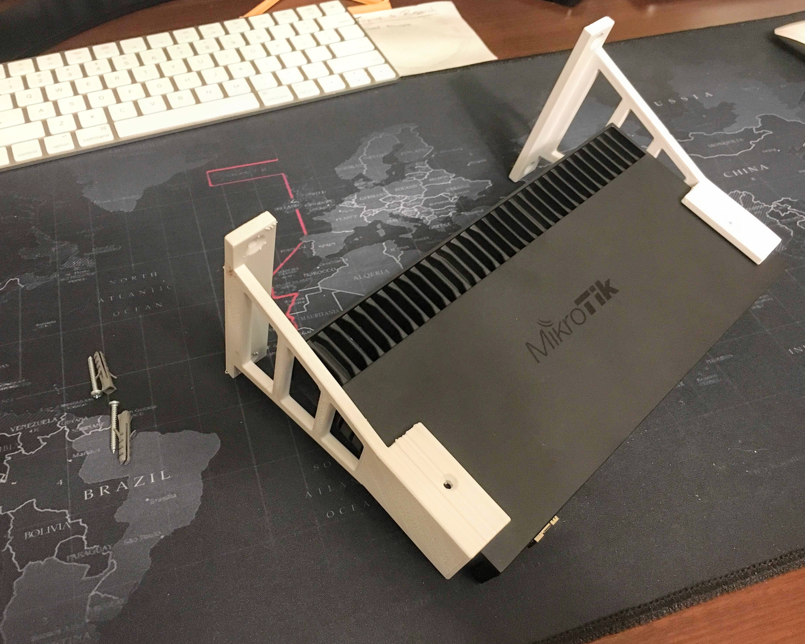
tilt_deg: -47.7
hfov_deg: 57.2
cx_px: 409
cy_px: 322
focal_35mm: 31
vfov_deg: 47.1
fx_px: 739
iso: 200
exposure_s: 1/15
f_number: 2.2
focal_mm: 4.15
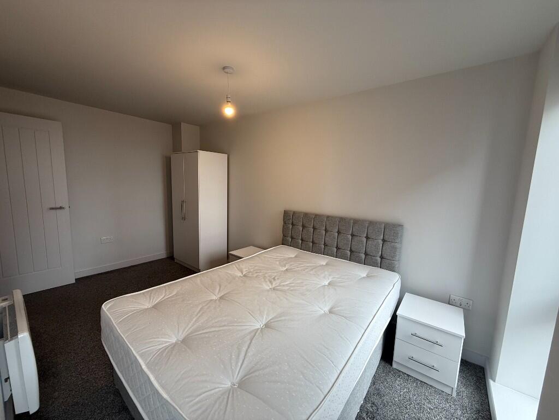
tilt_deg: -6.2
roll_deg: -1.2
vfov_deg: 85.7
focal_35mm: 14
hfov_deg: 102.1
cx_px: 280
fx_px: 226
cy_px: 210
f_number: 2.2
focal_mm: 2.22
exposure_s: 1/99
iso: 80
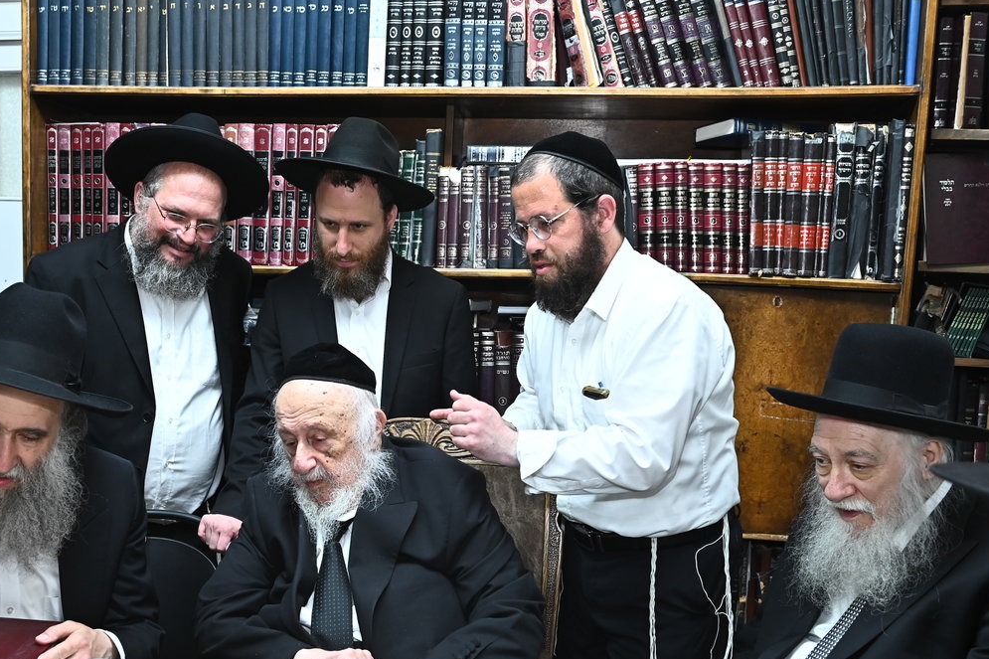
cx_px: 379
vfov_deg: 34.7
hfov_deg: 50.3
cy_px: 438
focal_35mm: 38
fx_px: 1044
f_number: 4.5
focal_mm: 27
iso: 1250
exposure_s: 1/200
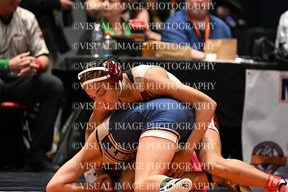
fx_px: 2400
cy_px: 96
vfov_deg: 4.6
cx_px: 144
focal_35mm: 300
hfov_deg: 6.9
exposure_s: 1/767
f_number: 2.8
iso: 3600
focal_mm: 200
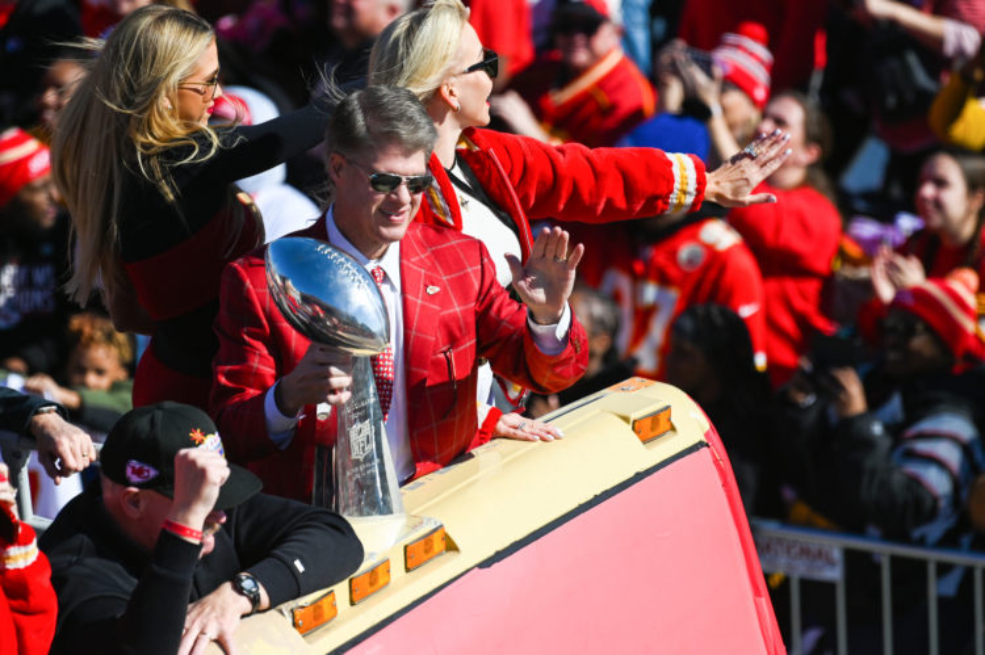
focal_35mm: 400
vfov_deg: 3.4
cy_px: 328
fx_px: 10937
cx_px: 492
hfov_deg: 5.2
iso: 400
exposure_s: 1/5000
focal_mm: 400
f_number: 5.6
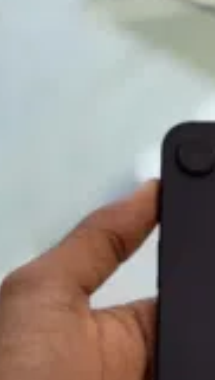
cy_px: 267
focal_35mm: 130
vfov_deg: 16.4
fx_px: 1313
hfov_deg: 9.3
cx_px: 243
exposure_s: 1/514
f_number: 1.78
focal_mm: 6.76
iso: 64
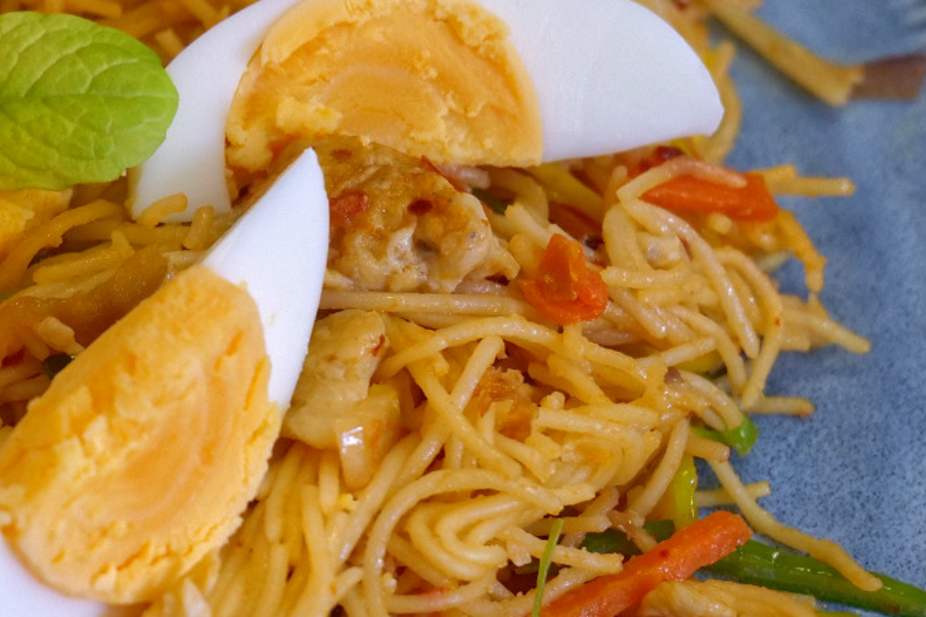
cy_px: 194
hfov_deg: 11.8
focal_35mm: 171
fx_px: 4397
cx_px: -117
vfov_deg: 8.0
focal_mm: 60
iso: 3200
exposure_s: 1/60
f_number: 7.1
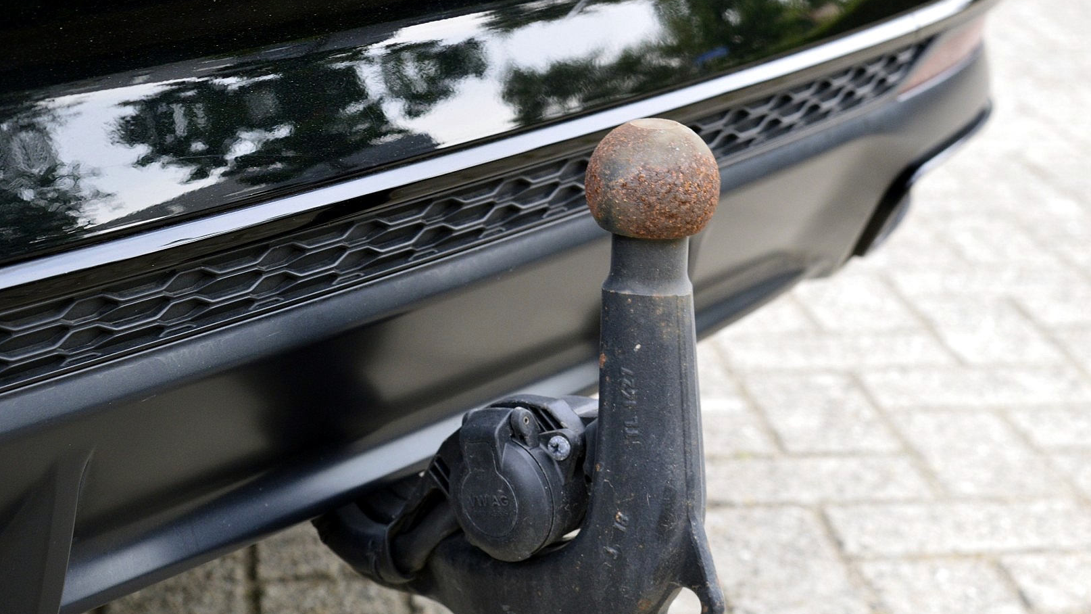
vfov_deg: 15.3
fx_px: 2285
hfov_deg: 26.8
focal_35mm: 79
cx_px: 548
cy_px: 339
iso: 720
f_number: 8
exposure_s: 1/60
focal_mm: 50
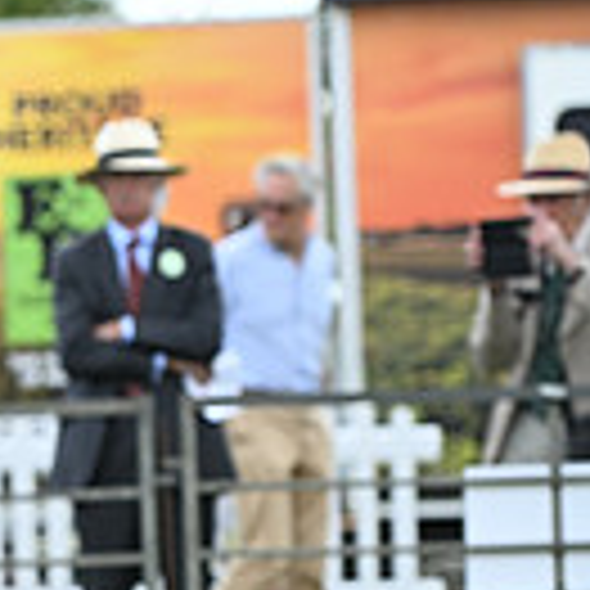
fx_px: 8427
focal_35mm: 437
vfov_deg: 4.0
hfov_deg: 4.0
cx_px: -680
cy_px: 439
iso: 400
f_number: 4
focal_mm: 116
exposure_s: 1/1250
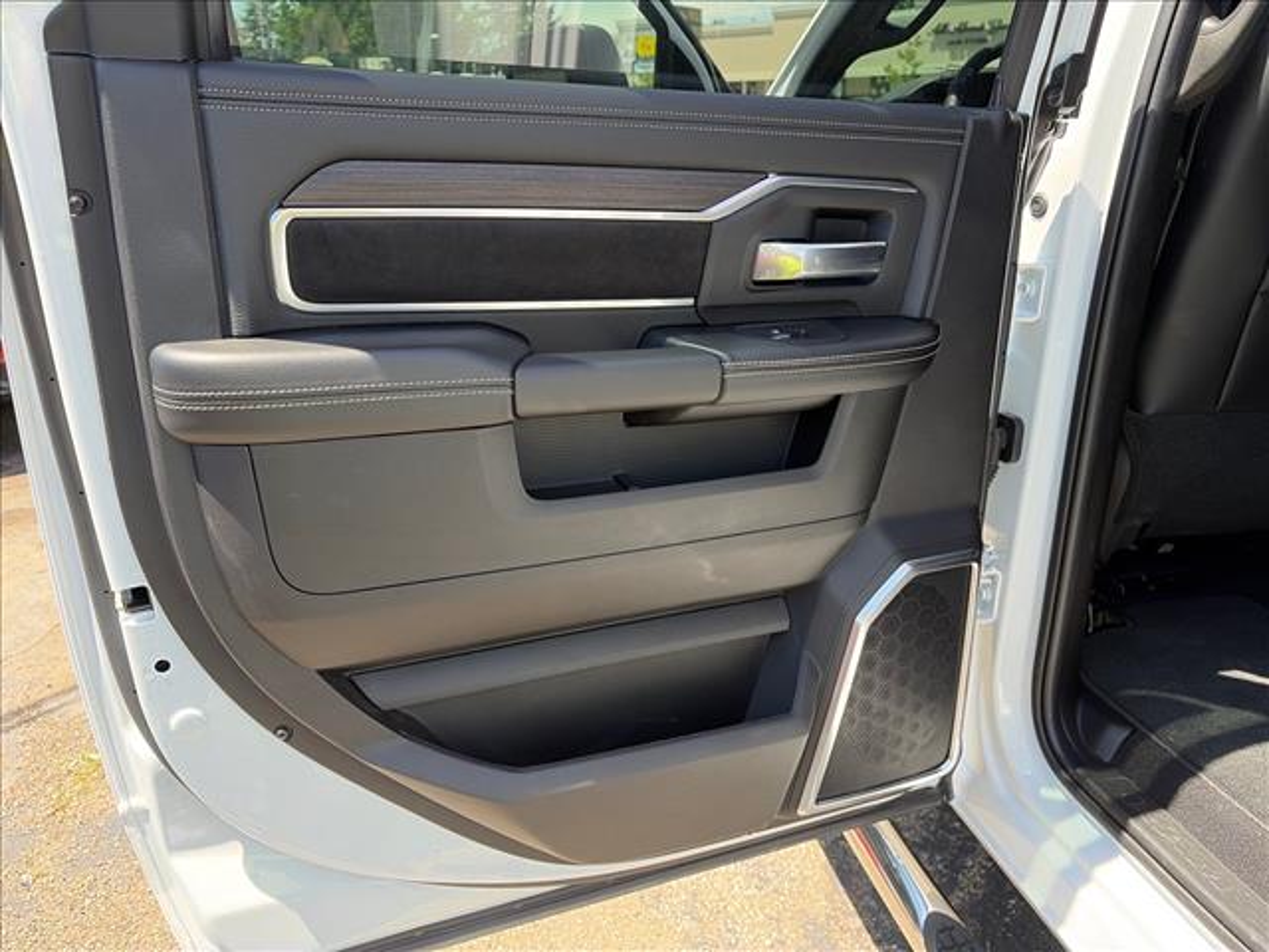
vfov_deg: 53.1
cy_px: 476
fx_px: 953
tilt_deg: -21.4
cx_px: 634
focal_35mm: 26
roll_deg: +2.5
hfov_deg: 67.3
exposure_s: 1/277
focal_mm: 5.96
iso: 50
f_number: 1.6
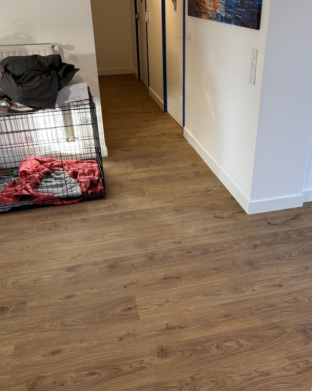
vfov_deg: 52.8
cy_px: 190
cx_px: 170
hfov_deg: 43.3
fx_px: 393
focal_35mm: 34
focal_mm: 5.96
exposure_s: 1/113
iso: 125
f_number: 1.6
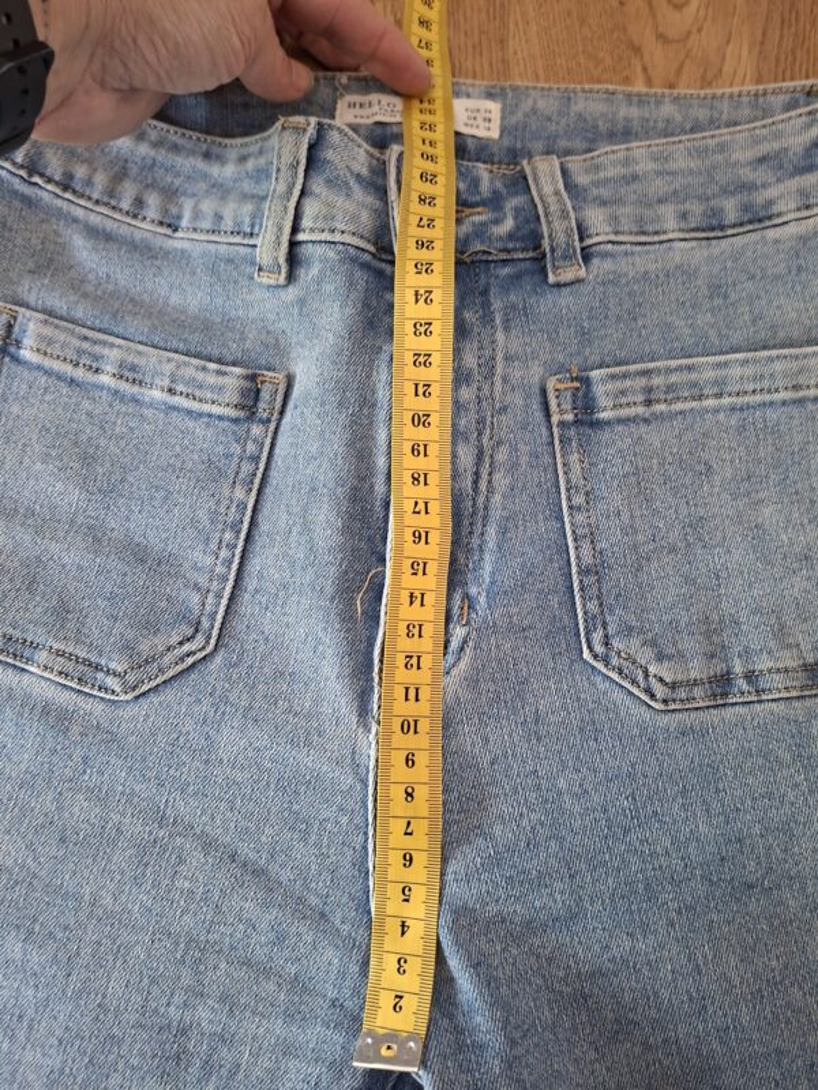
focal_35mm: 23
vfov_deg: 73.9
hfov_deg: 58.9
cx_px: 409
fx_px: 725
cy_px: 545
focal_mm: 5.54
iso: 320
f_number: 1.8
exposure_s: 1/25
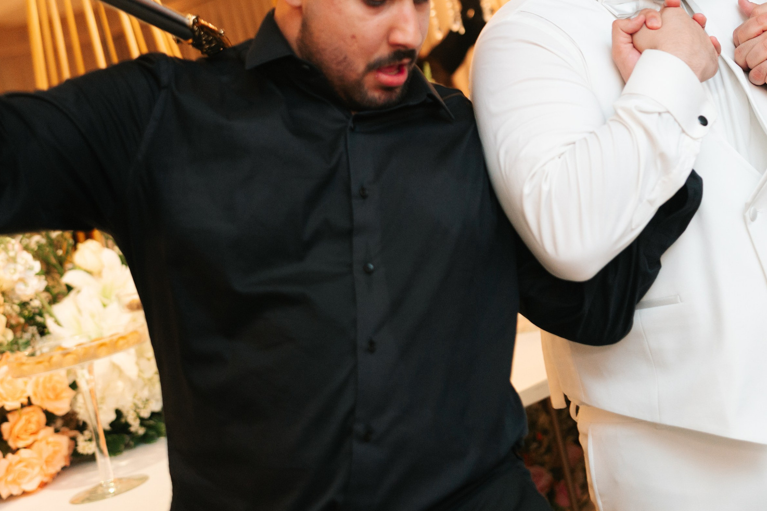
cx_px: 445
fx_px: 1384
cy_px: 70
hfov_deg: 30.9
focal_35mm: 65
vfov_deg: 20.6
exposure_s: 1/160
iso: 640
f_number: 2
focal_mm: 35
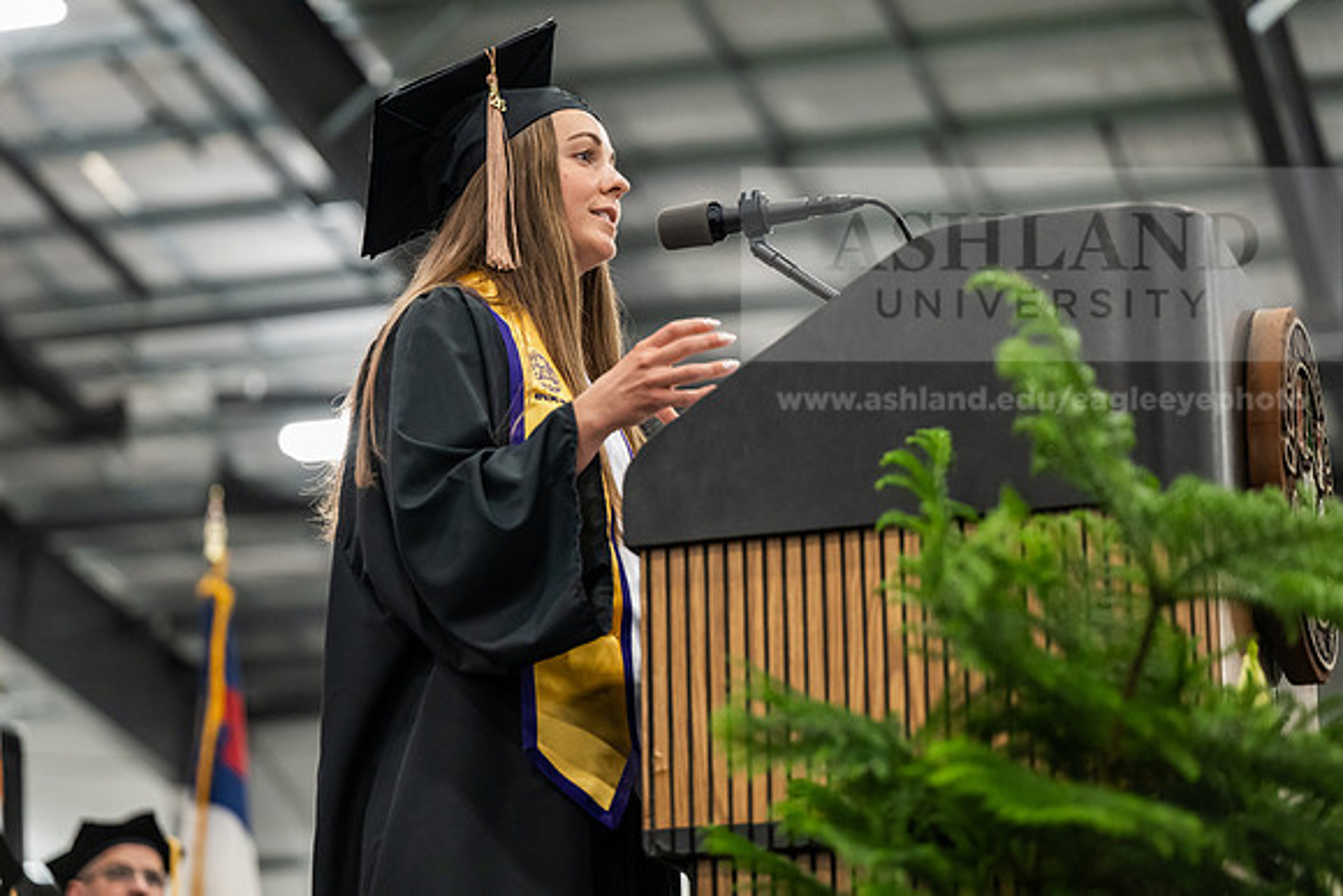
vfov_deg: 14.4
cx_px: 672
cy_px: 448
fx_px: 3545
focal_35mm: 95
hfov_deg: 21.5
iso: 2500
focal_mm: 95
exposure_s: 1/200
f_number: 2.8
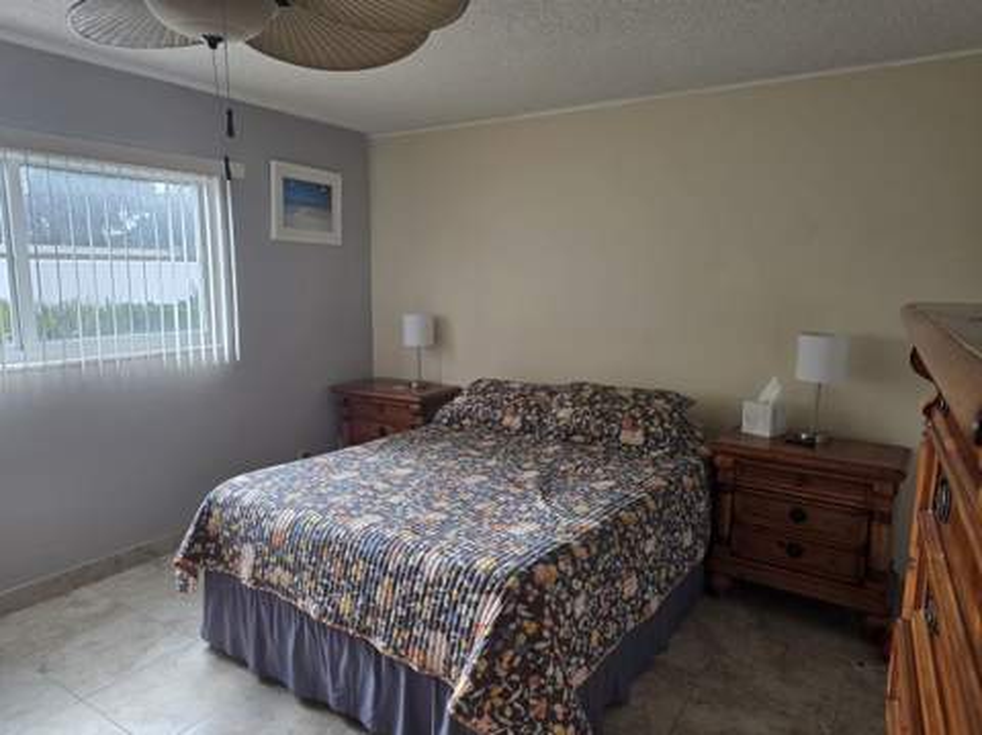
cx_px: 491
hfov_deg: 74.0
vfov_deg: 58.8
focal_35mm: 23
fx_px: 652
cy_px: 368
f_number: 1.7
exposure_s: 1/120
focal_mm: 6.25
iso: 160
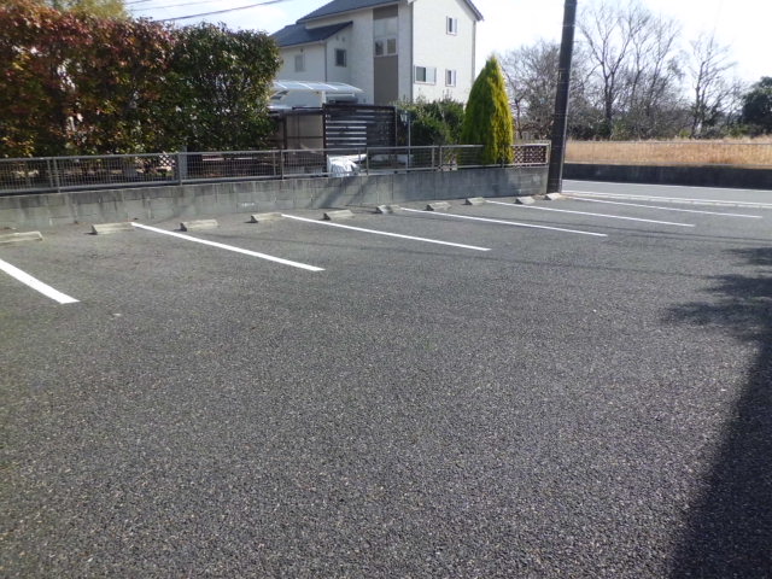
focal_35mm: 26
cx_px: 386
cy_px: 290
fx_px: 580
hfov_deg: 67.3
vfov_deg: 53.1
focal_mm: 4.7
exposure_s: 1/125
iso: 64
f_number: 7.9
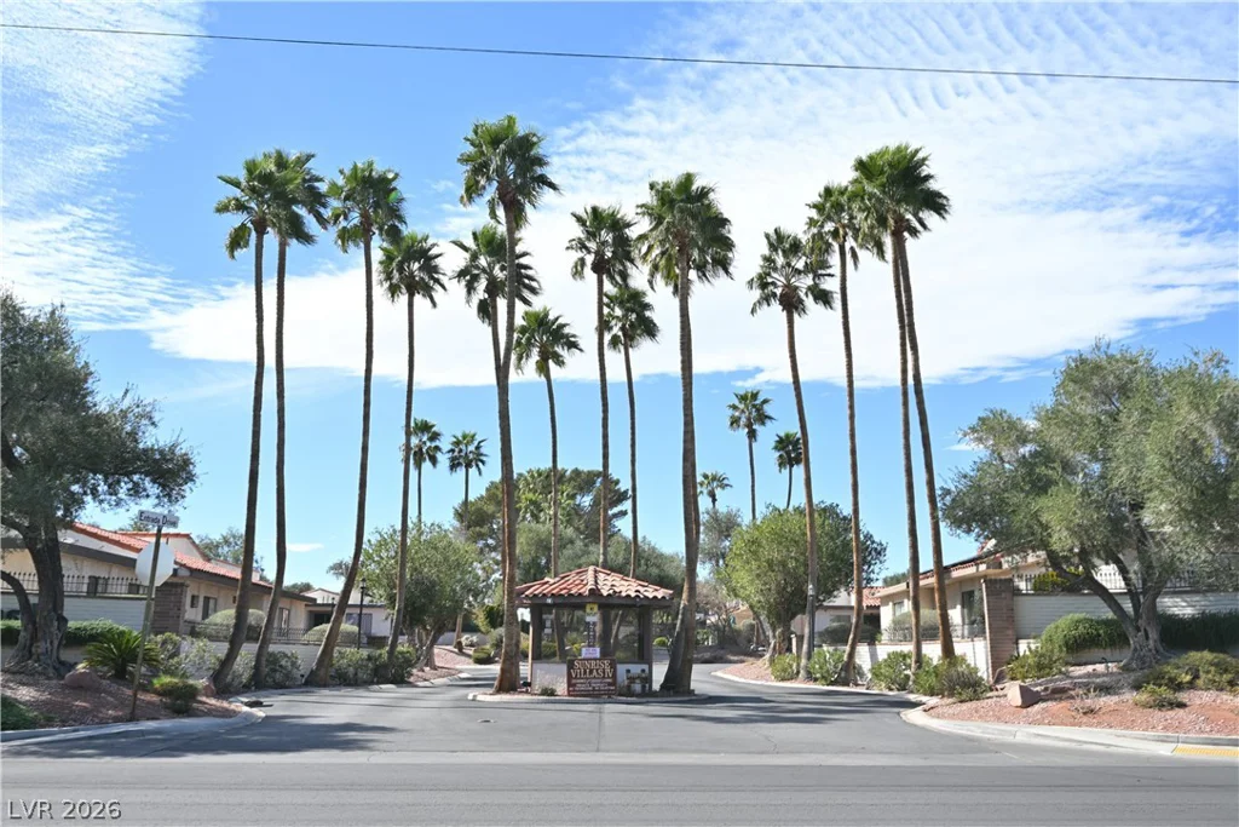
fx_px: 1033
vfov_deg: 43.6
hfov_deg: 61.9
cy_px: 414
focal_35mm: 30
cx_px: 620
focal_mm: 30
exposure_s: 1/60
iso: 100
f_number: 13
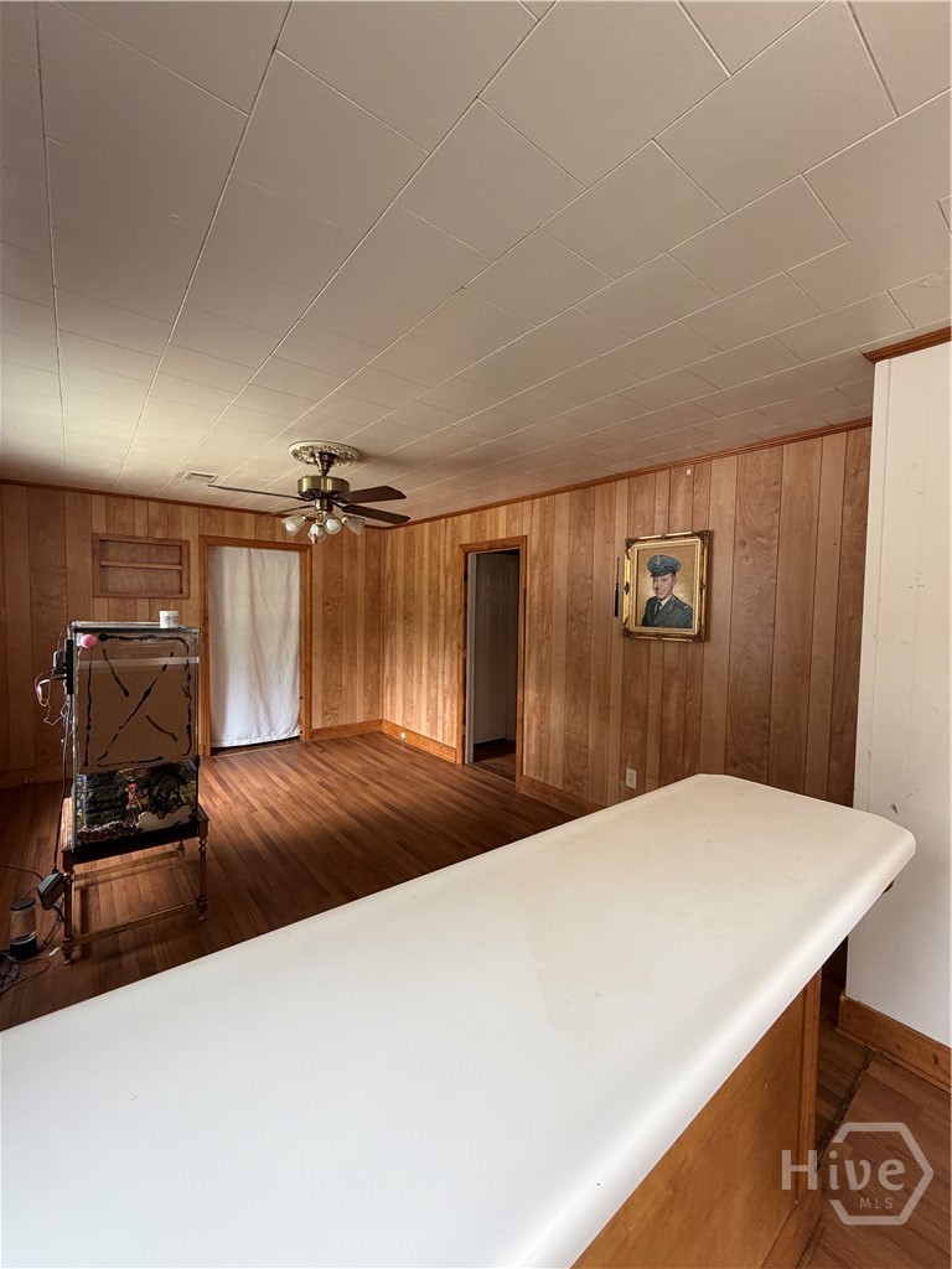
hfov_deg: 85.7
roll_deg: -1.2
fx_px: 513
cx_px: 476
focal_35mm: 14
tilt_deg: -3.9
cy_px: 634
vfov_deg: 102.1
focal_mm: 2.22
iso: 250
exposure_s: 1/60
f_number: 2.2
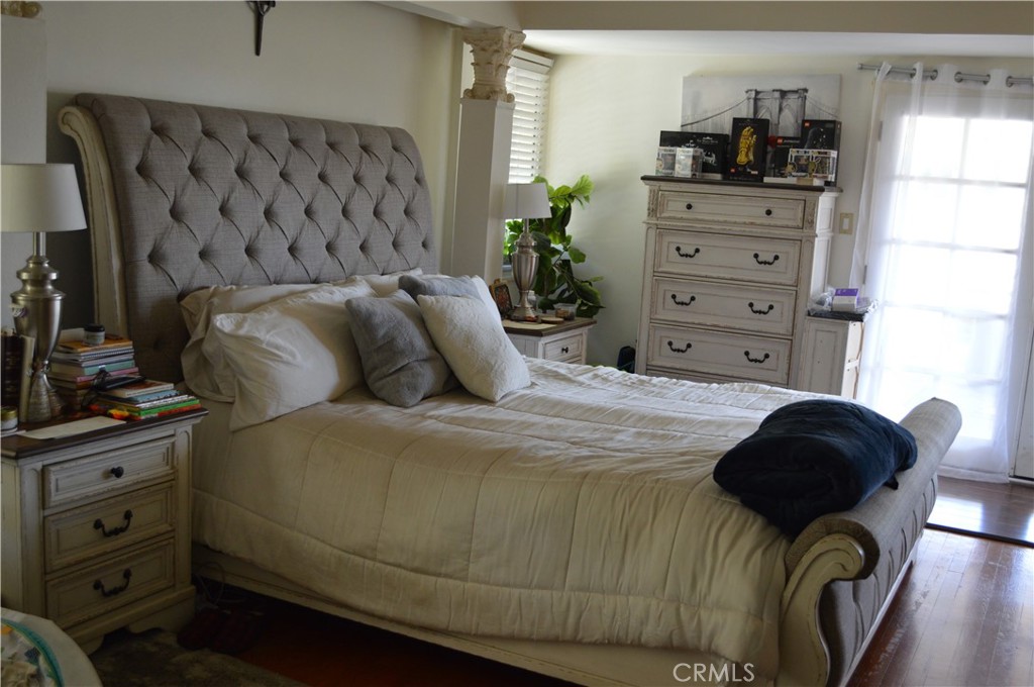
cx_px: 517
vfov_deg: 34.1
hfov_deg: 49.6
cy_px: 344
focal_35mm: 39
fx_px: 1119
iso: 720
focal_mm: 26
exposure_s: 1/60
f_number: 4.2
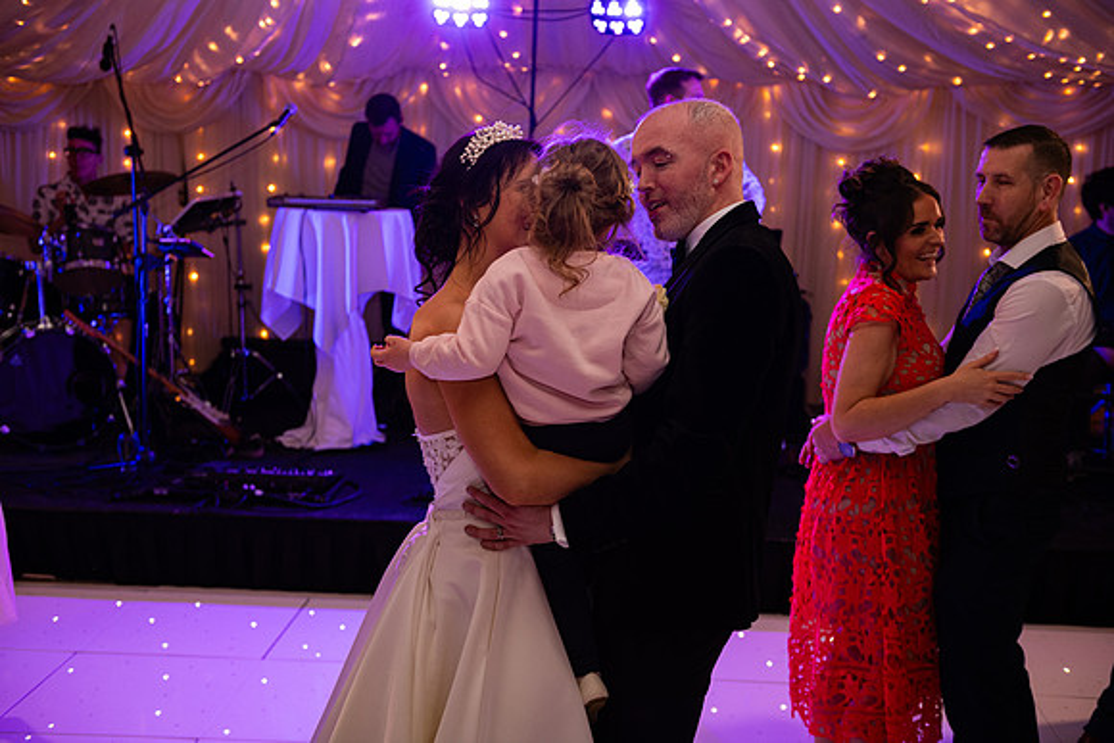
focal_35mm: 44
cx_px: 557
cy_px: 372
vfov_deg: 30.5
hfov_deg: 44.5
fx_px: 1362
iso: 1000
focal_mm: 44
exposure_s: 1/160
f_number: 3.5
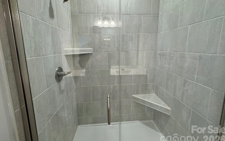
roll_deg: +0.9
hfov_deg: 101.5
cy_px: 62
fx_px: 92
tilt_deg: -8.9
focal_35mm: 15
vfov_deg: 74.5
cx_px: 113
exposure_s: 1/60
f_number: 2.2
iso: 160
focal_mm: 2.22
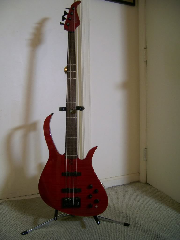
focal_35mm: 35
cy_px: 120
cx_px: 90
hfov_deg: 40.7
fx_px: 243
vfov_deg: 52.6
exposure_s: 1/21.3
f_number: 2.8
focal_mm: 5.8
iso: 160
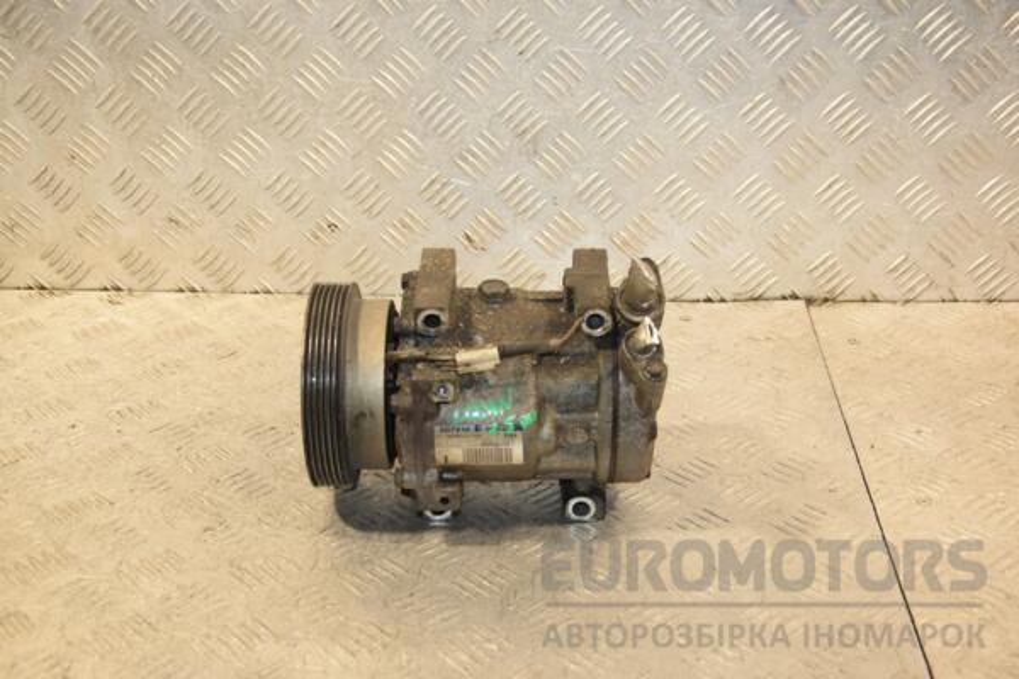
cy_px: 340
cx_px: 510
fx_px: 1443
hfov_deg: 38.9
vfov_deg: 26.5
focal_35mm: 51
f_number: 5.6
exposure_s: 1/200
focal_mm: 34
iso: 800
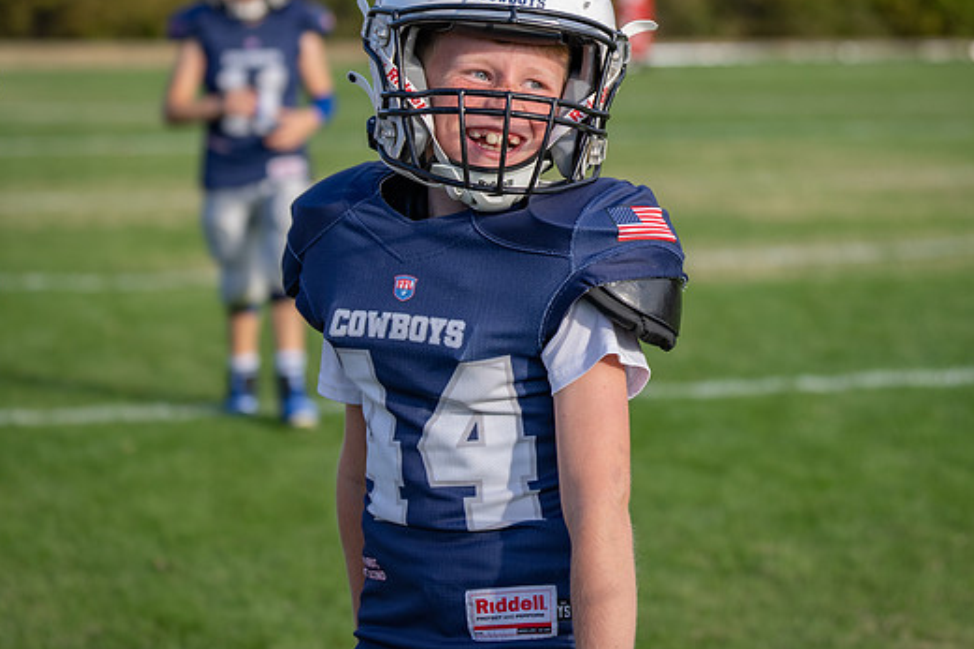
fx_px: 3218
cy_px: 208
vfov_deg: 11.5
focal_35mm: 119
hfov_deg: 17.2
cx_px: 562
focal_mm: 70
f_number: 2.8
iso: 160
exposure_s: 1/1250
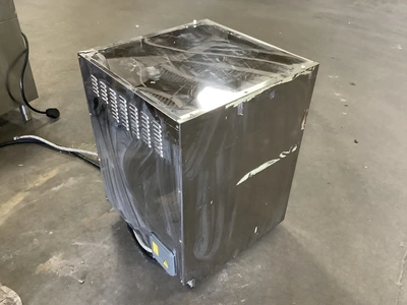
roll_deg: -0.1
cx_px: 204
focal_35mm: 31
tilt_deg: -35.9
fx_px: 364
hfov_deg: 58.4
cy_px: 152
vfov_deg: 45.4
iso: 320
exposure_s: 1/40
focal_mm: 3.3
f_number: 2.4
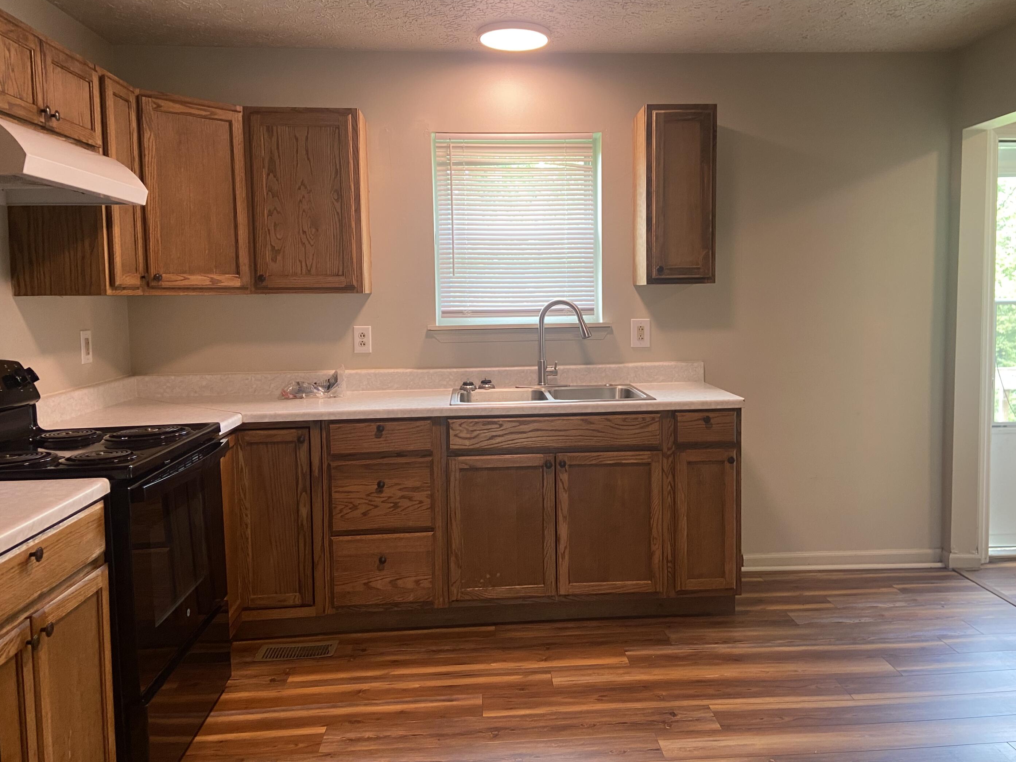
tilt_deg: -6.3
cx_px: 530
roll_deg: +1.2
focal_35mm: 28
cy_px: 359
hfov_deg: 63.4
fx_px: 822
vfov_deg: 49.7
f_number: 1.8
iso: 125
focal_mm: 4.25
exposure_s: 1/60
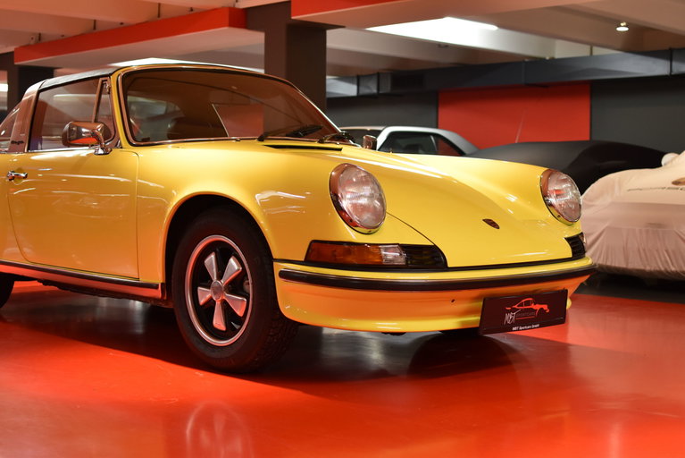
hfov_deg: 37.8
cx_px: 342
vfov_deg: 25.8
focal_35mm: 52
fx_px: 999
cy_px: 229
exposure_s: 1/60
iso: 800
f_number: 3.5
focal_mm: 35
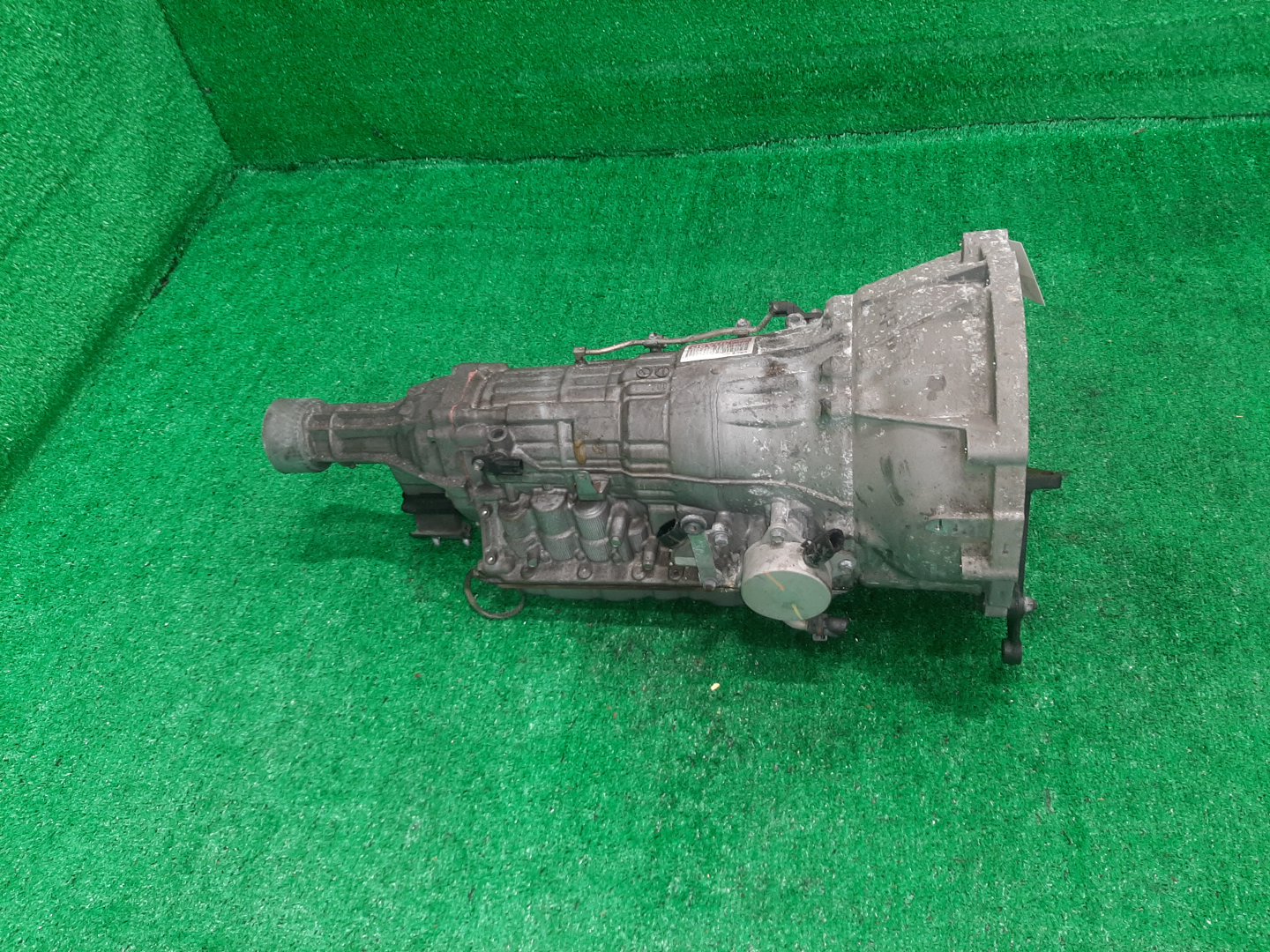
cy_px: 476
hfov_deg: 67.3
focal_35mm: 26
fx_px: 954
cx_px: 635
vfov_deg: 53.1
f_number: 1.7
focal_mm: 3.93
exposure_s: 1/50
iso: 166
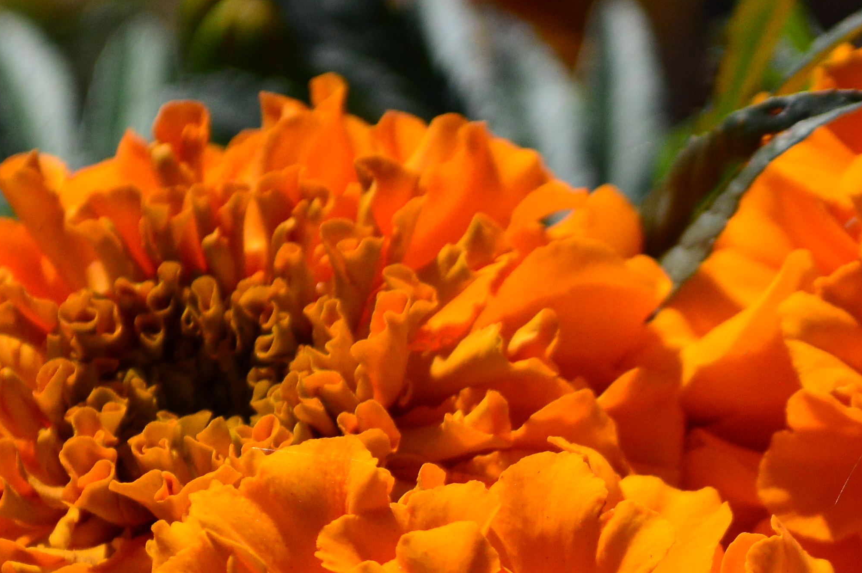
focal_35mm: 248
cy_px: 711
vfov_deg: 5.5
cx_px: 785
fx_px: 5921
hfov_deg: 8.3
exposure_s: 1/2500
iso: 400
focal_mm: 55
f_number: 5.6
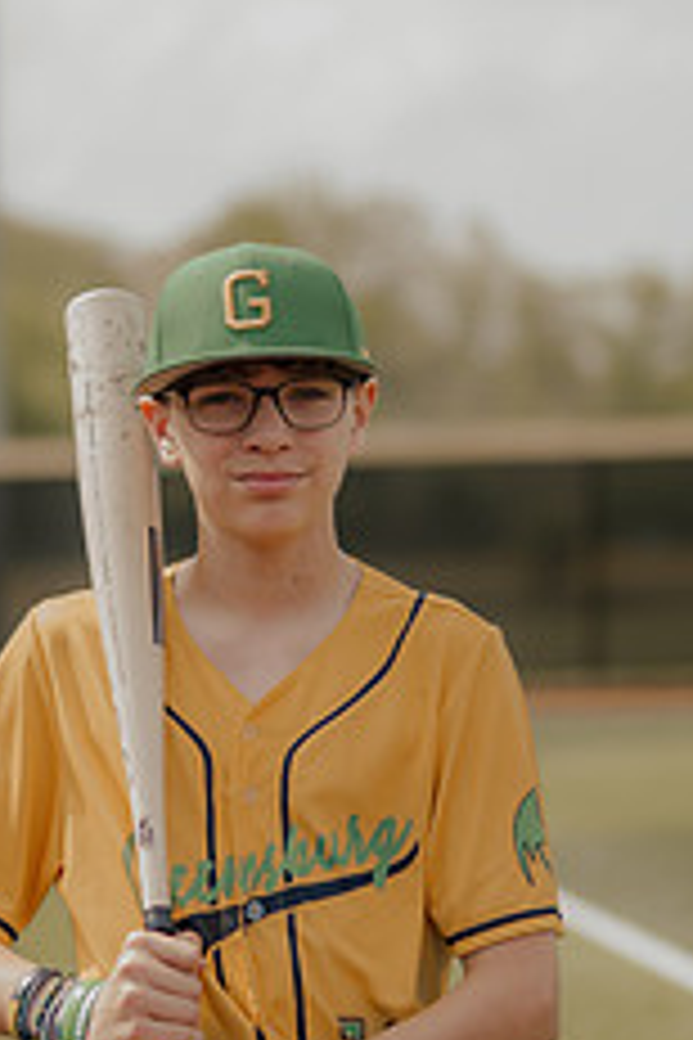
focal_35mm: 146
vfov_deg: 14.0
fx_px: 4215
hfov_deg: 9.4
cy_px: 639
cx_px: 216
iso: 125
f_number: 1.4
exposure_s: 1/2500
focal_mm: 50
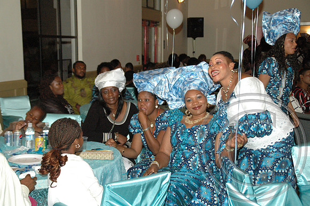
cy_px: 103
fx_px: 491
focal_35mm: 57
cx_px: 155
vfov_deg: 23.8
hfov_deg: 35.1
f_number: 5.6
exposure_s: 1/60
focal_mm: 38
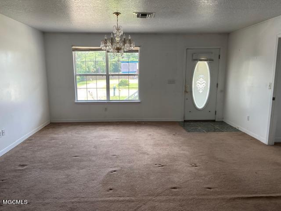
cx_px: 140
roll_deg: +0.9
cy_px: 106
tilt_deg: -7.2
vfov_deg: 53.1
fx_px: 211
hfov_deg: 67.3
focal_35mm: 26
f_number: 1.8
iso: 64
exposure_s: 1/122
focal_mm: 4.25
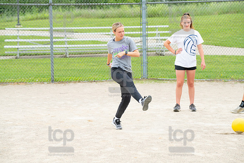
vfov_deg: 10.5
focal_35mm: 131
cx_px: 122
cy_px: 82
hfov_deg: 15.6
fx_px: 888
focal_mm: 130
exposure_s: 1/1000
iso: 1250
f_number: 5.6
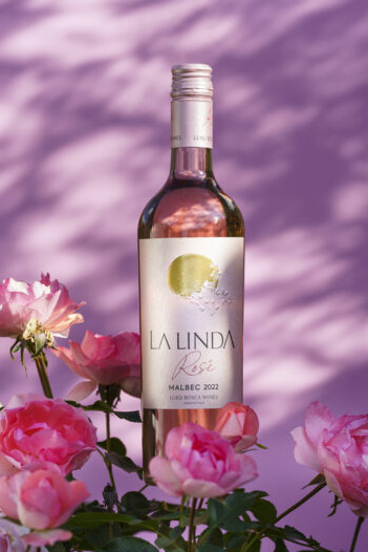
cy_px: 283
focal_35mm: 154
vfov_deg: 13.3
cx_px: 169
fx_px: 2360
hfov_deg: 8.9
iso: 160
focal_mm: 135
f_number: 6.3
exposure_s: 1/500
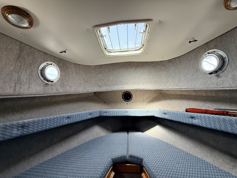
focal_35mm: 14
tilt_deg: +8.8
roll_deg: +1.5
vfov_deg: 85.7
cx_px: 118
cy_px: 89
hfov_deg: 102.1
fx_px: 96
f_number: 2.2
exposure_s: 1/99
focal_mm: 2.22
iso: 100
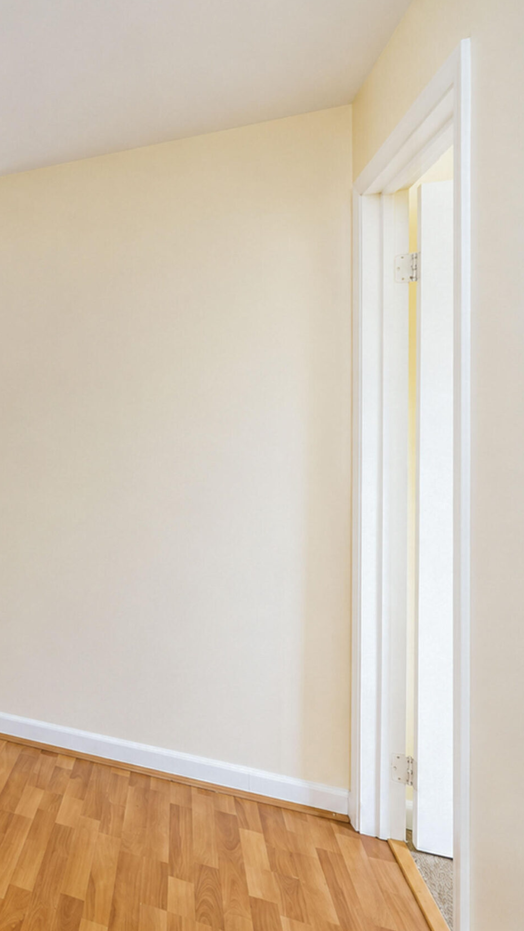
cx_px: -167
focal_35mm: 24
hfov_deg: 33.7
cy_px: 463
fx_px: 593
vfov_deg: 76.3
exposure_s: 1/40
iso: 2000
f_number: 5
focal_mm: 10
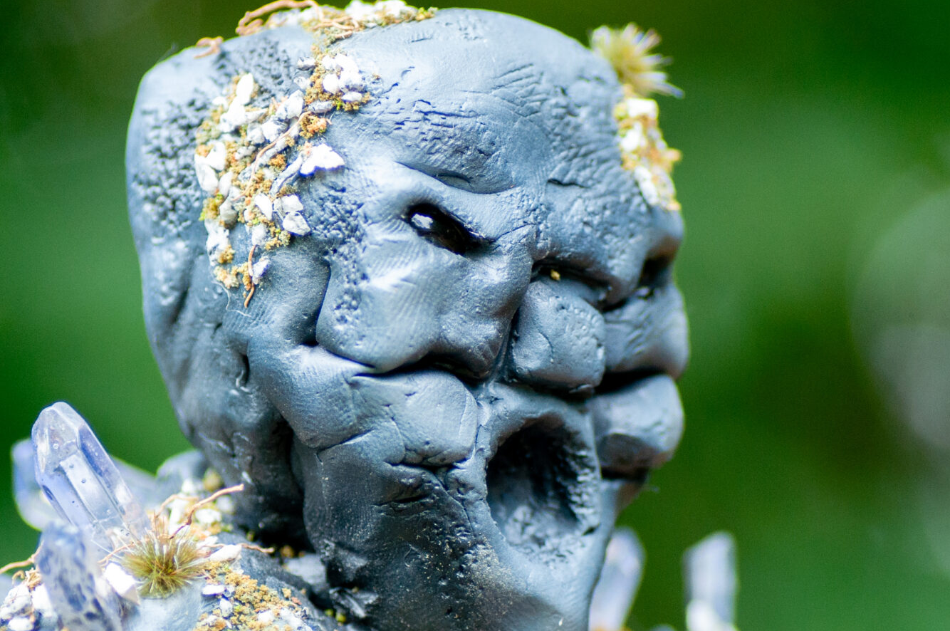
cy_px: 417
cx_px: 342
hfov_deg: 8.0
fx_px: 6826
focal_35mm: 259
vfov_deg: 5.3
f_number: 3.2
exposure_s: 1/125
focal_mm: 90
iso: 500
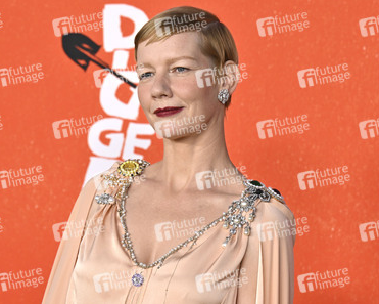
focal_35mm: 146
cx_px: 195
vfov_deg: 10.6
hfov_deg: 13.2
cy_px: 153
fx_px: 1638
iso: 1250
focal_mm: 128
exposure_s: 1/250
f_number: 6.3
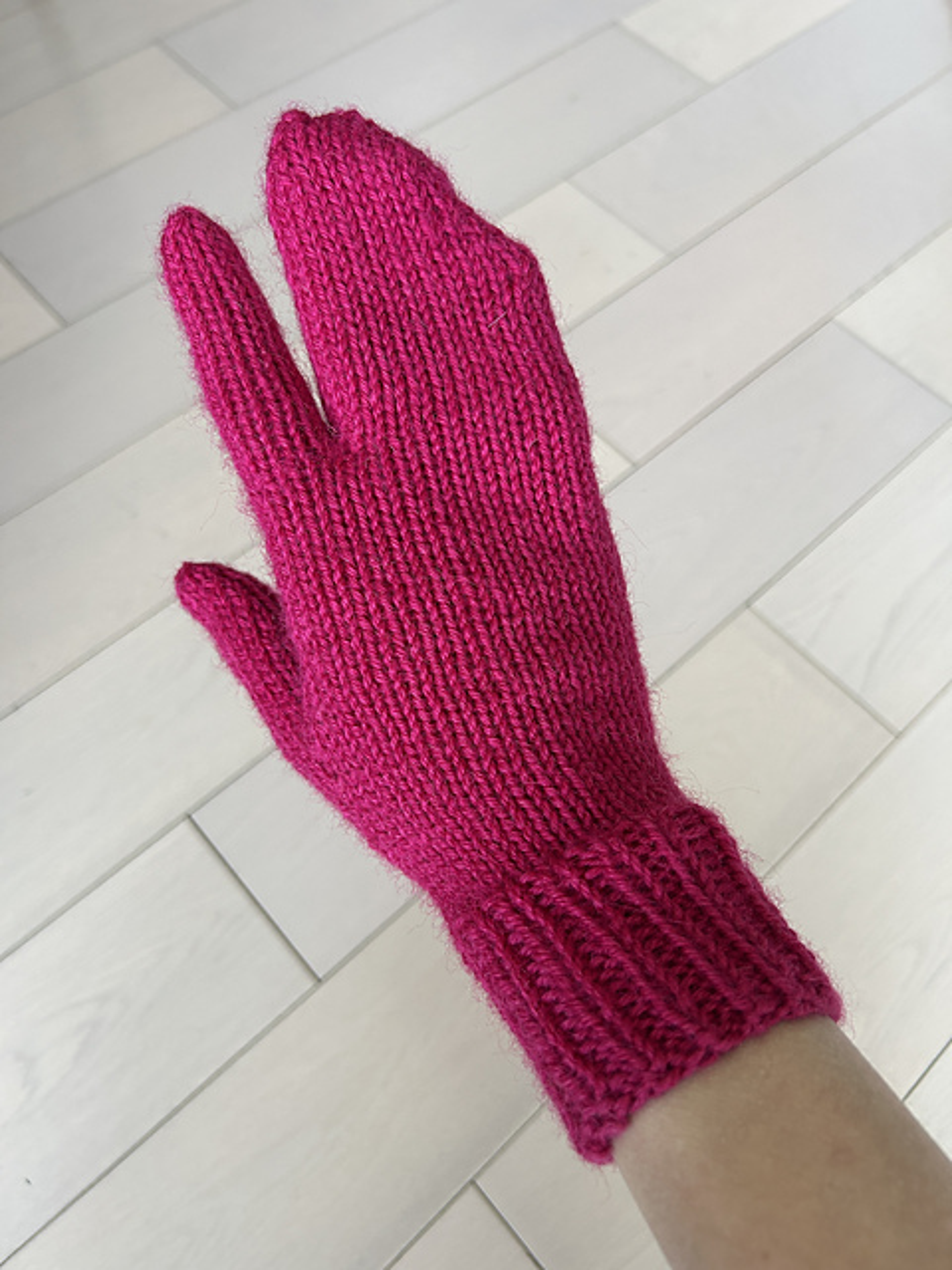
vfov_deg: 67.3
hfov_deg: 53.1
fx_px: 953
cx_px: 476
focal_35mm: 26
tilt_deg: -62.5
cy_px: 635
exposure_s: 1/115
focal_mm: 5.7
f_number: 1.5
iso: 125
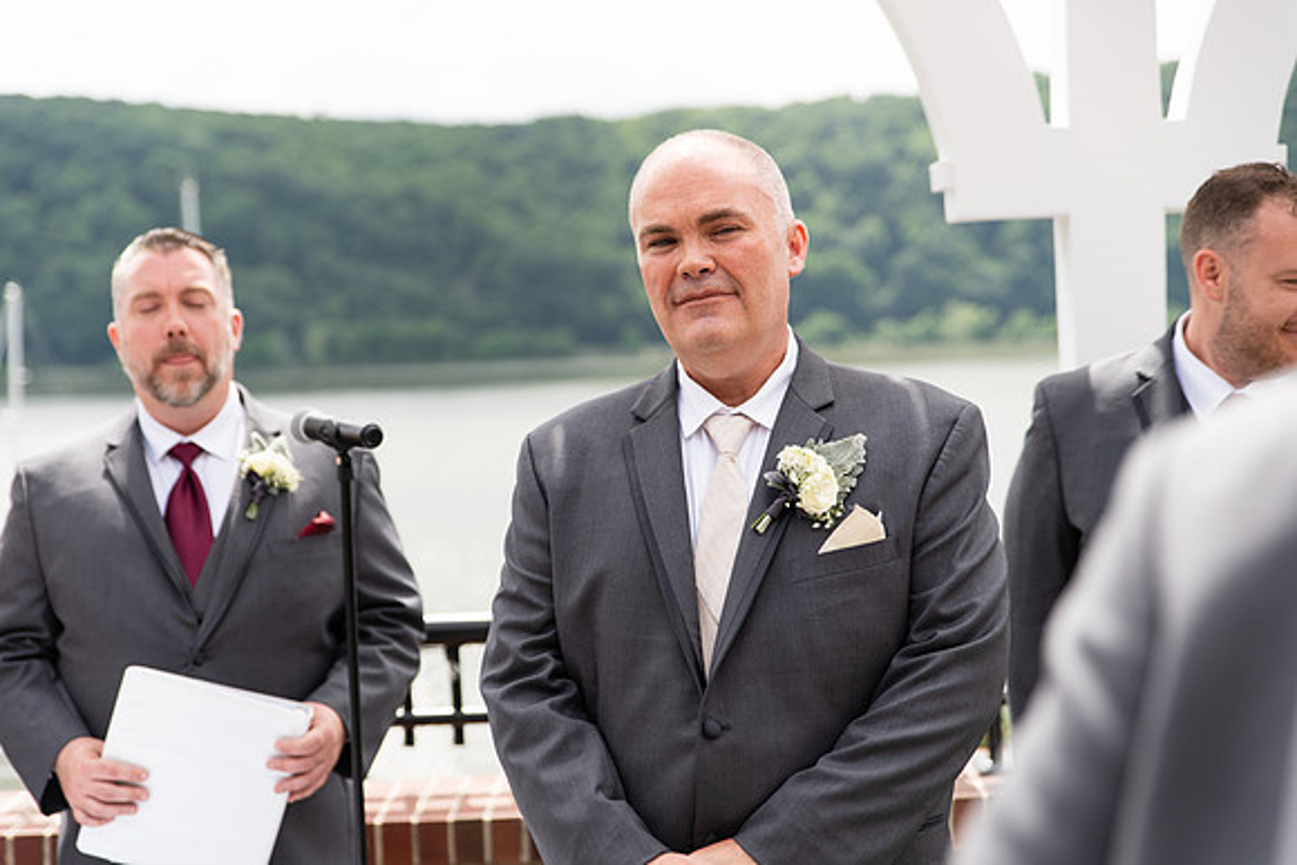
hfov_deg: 31.0
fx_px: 2342
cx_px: 648
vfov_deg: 20.9
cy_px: 432
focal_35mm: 65
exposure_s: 1/1250
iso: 125
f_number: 2.8
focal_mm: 65
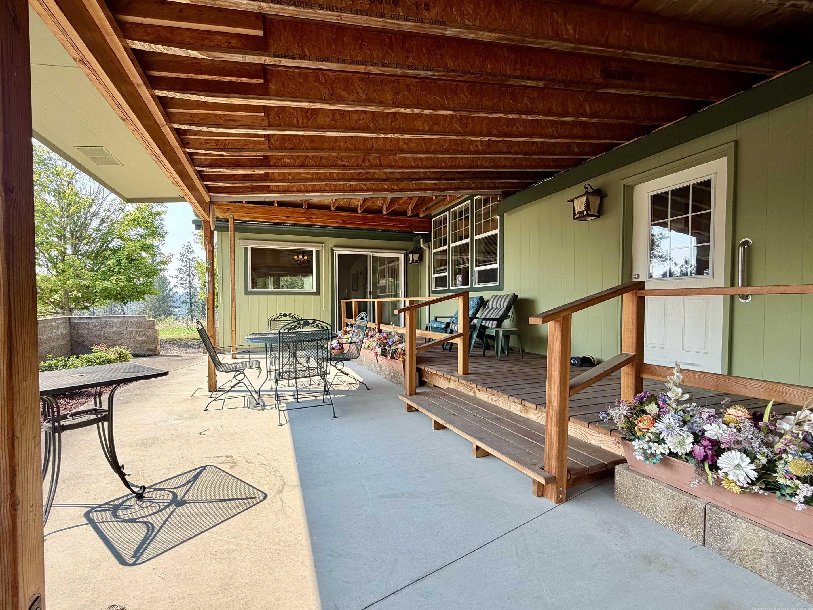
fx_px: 352
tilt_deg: -1.9
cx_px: 381
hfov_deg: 98.1
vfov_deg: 81.7
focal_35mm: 15
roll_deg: +0.2
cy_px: 314
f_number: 2.2
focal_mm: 2.22
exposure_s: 1/502
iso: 50
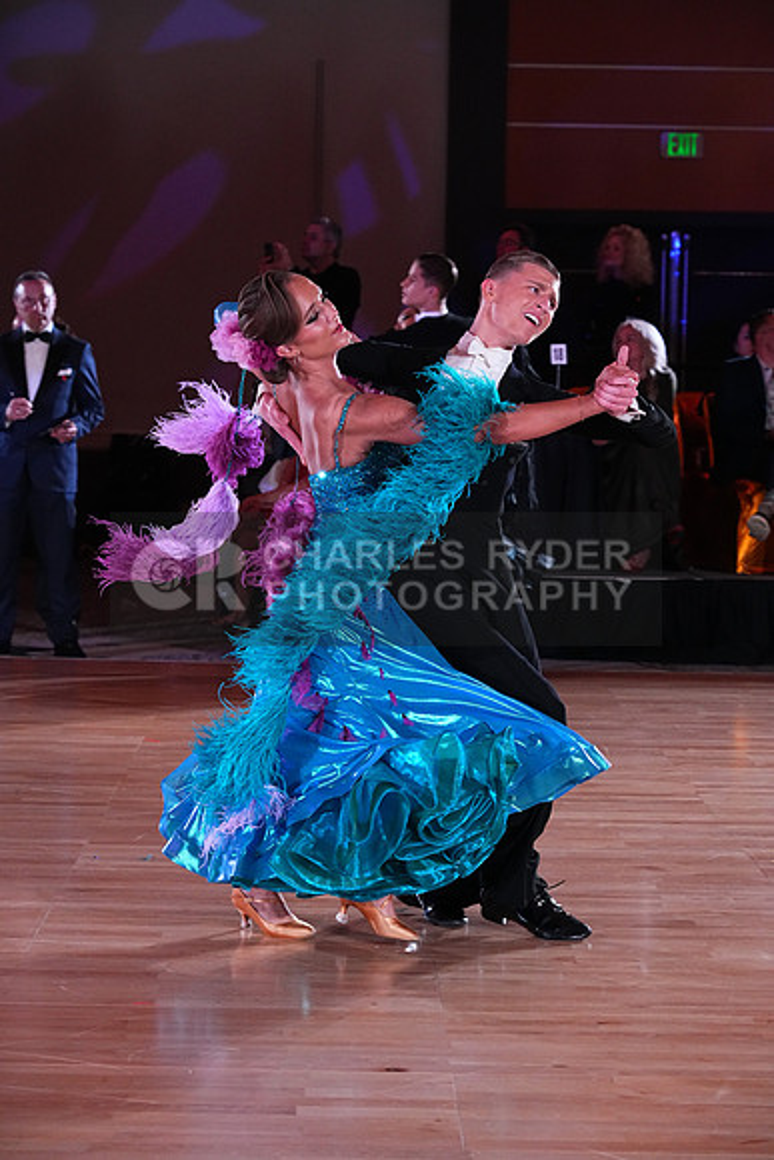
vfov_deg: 24.8
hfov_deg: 16.7
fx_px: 2643
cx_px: 387
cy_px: 580
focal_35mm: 82
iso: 5000
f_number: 5.6
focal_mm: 82
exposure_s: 1/400
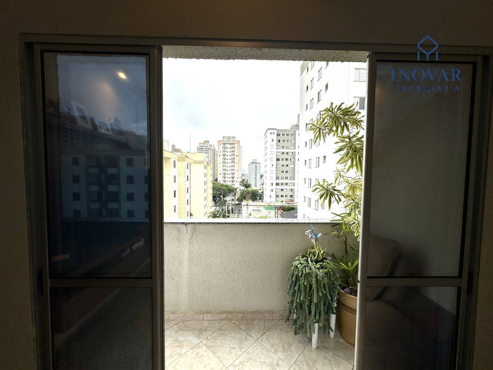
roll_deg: -0.2
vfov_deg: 85.7
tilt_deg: +0.7
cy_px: 185
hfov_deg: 102.1
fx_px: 199
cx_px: 246
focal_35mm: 14
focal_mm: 2.22
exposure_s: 1/729
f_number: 2.2
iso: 40
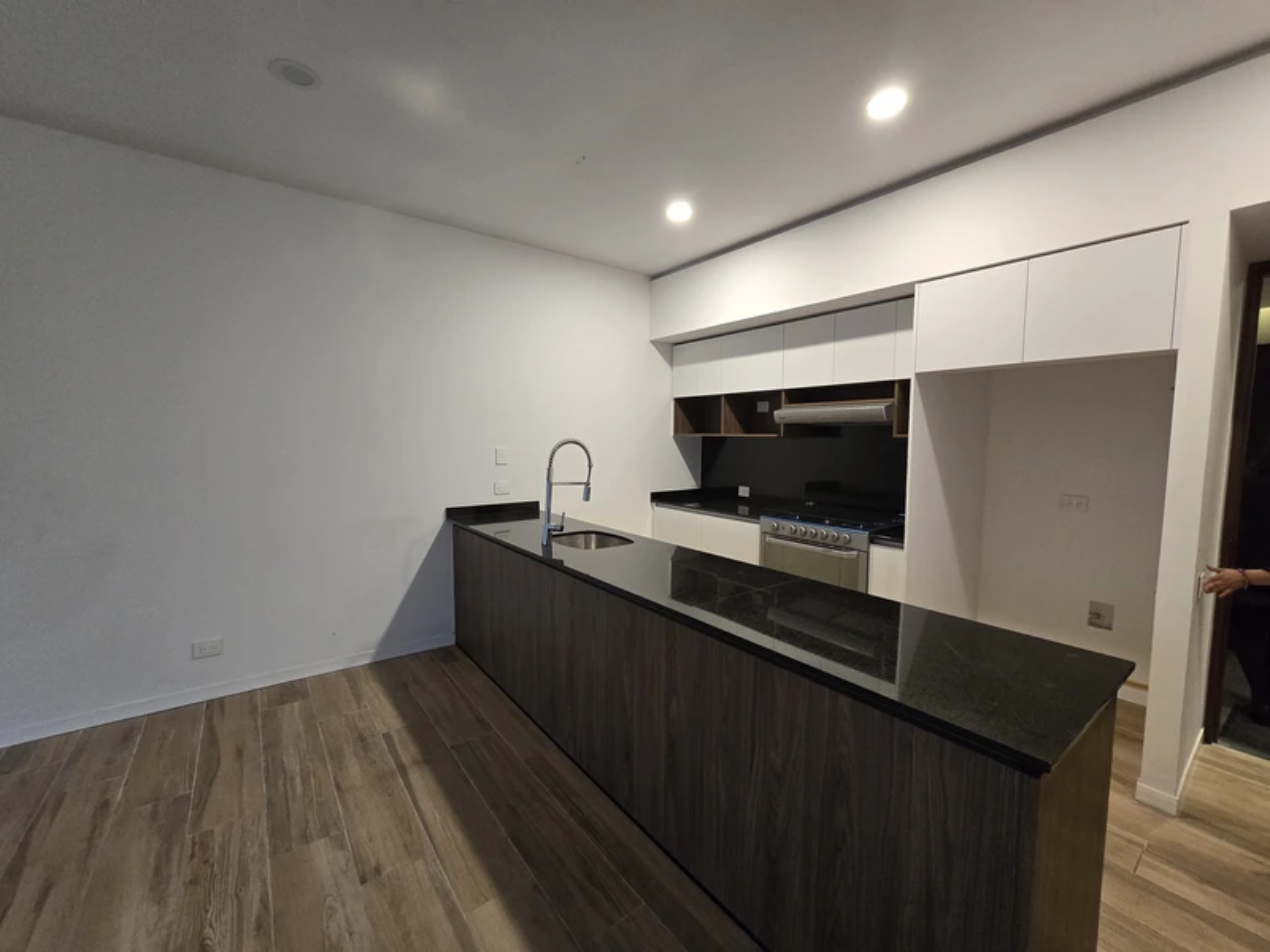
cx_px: 635
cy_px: 476
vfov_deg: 89.9
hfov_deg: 106.2
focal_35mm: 13
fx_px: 477
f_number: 2.2
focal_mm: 2.2
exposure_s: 1/60
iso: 500
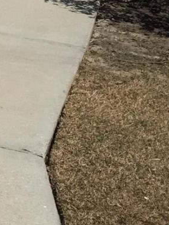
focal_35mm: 152
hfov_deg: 8.9
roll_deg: -2.8
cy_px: -143
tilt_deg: -3.6
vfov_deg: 12.2
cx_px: -232
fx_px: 991
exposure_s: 1/5650
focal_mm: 4.15
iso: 32
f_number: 2.2
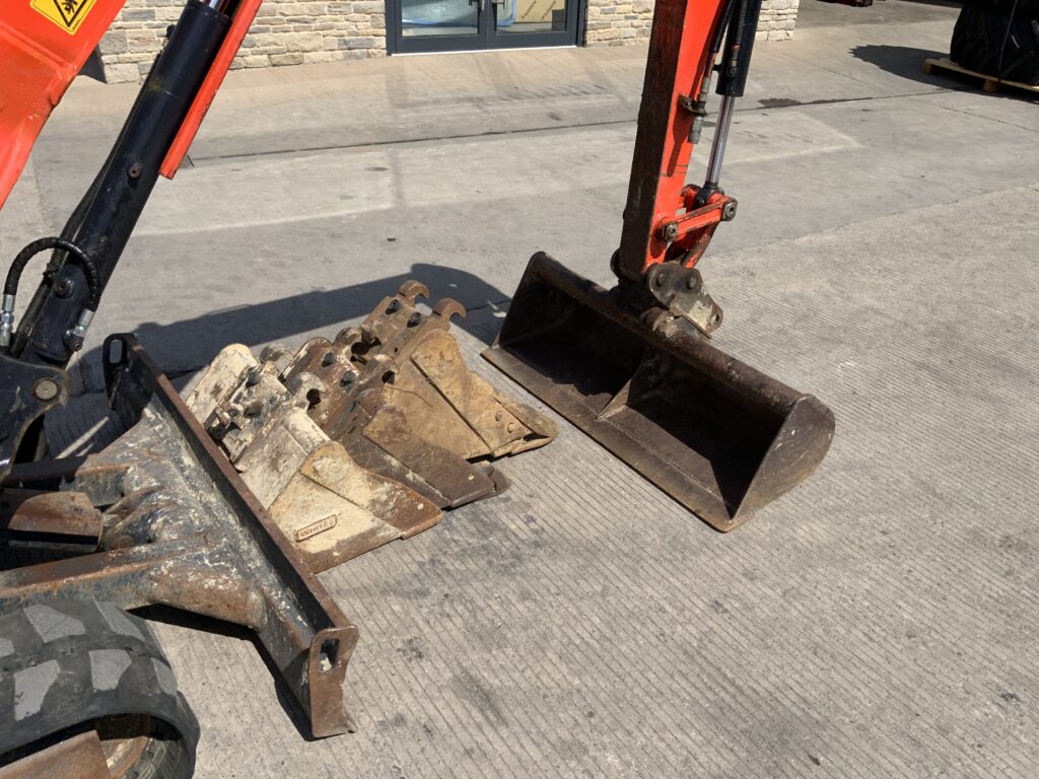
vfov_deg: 48.2
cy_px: 390
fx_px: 870
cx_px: 520
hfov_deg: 61.7
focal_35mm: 29
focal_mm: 3
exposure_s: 1/2227
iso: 16
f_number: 1.8
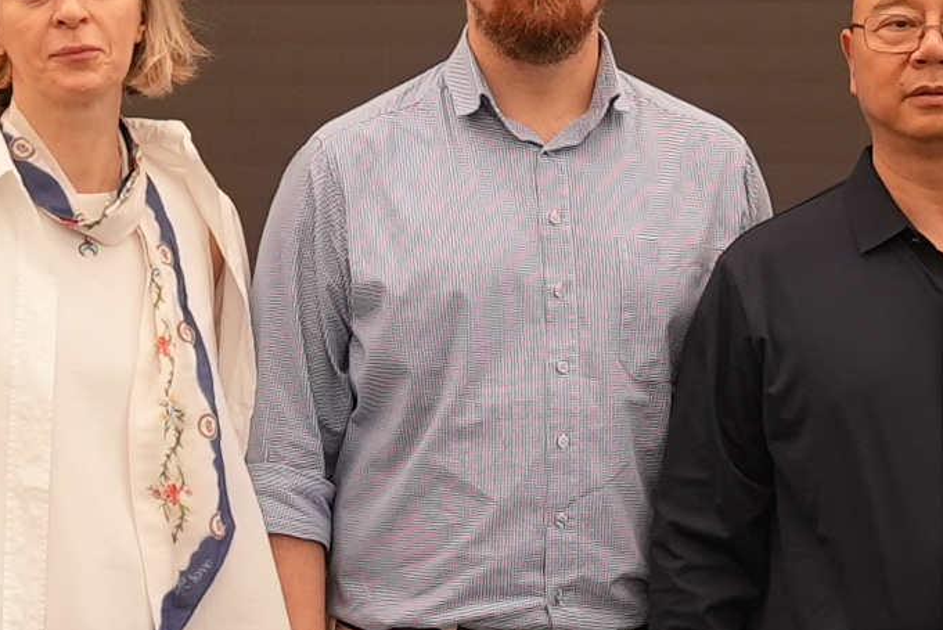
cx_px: 536
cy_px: 152
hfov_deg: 10.6
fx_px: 5059
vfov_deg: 7.1
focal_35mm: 193
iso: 500
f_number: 2.8
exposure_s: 1/100
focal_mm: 31
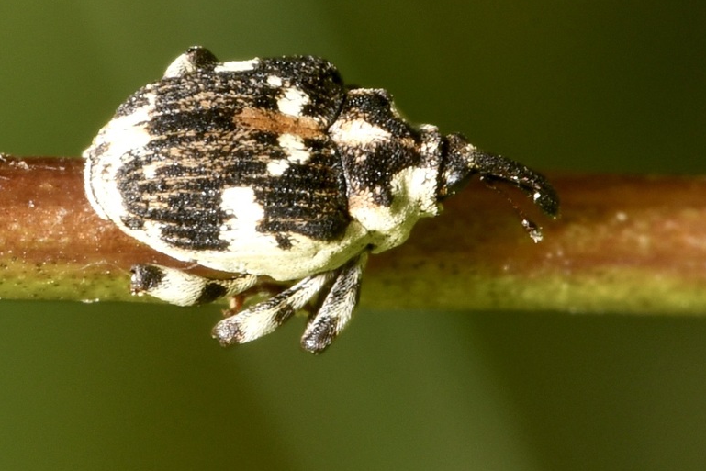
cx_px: 293
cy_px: 180
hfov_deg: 10.5
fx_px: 3856
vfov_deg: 7.0
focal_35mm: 197
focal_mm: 105
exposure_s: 1/60
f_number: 32
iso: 250
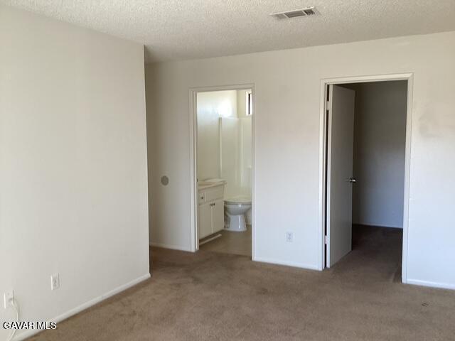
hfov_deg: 58.4
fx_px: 407
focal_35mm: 31
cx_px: 228
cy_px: 170
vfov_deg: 45.4
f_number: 2.4
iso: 80
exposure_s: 1/60
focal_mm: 3.3
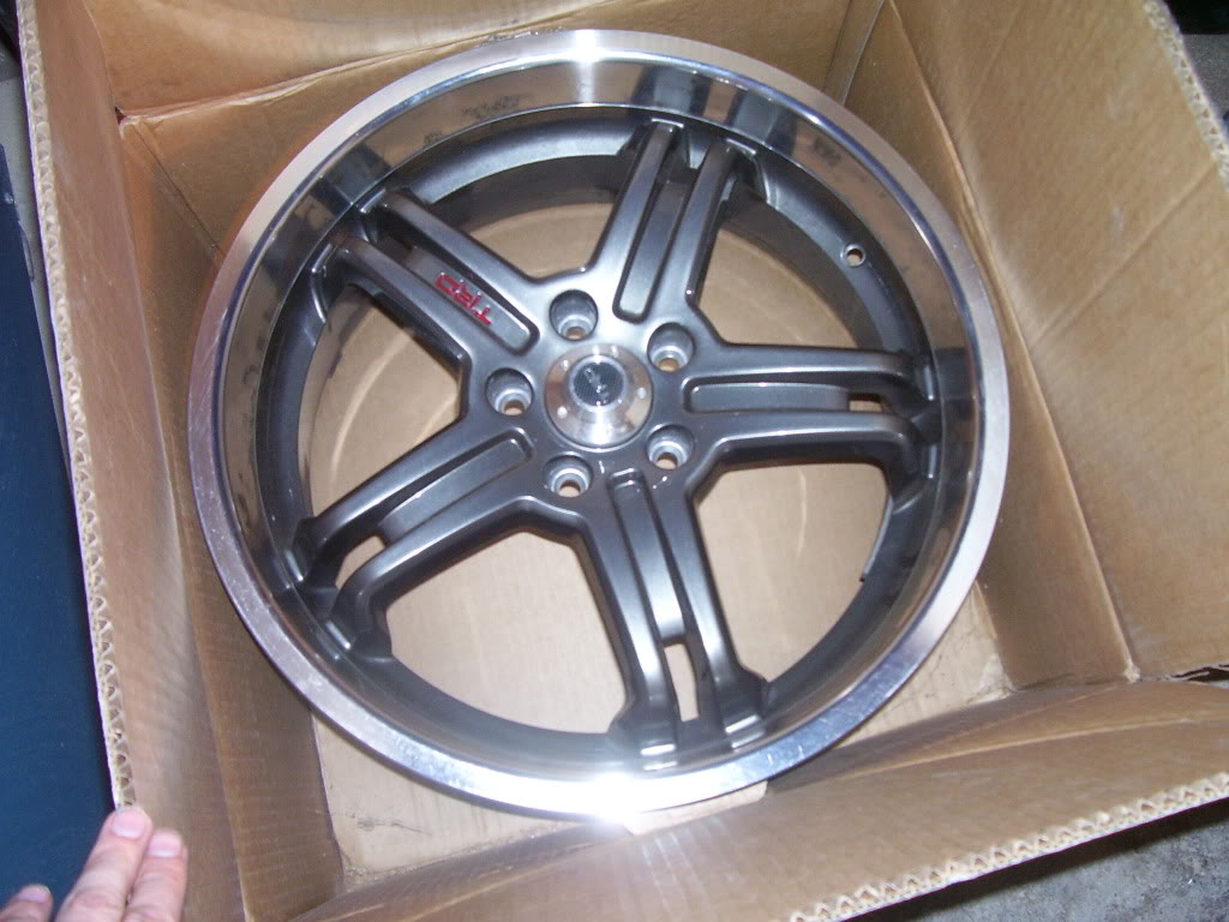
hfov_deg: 54.0
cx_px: 614
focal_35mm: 34
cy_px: 461
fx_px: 1207
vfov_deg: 41.8
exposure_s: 1/2
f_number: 2.7
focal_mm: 5.6
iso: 125
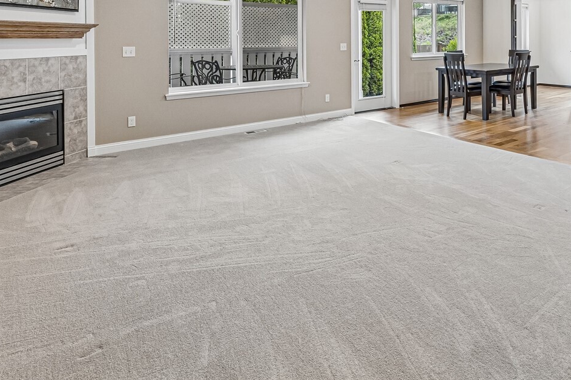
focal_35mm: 27
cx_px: 423
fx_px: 428
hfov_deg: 63.7
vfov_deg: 43.9
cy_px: 42
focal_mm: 10
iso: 250
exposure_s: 1/4
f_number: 9
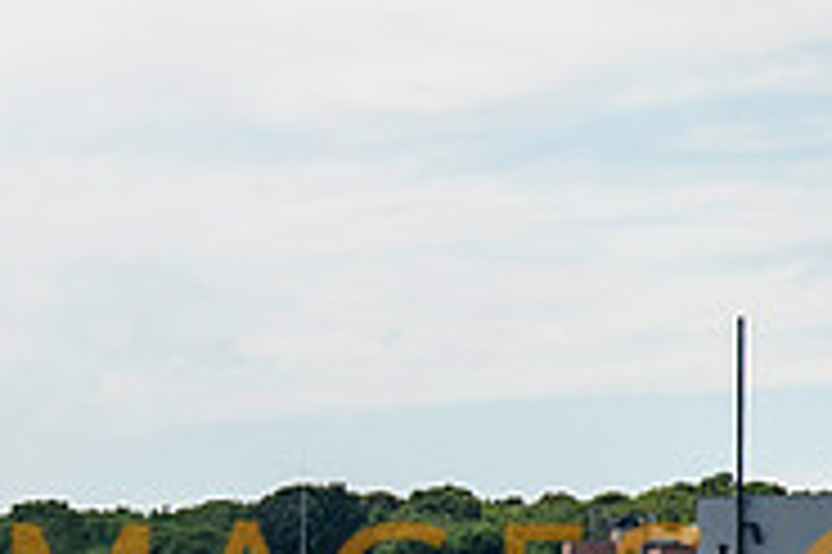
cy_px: 796
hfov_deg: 4.1
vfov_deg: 2.7
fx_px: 11591
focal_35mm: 502
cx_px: -40
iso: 250
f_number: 5
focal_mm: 120
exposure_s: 1/1600
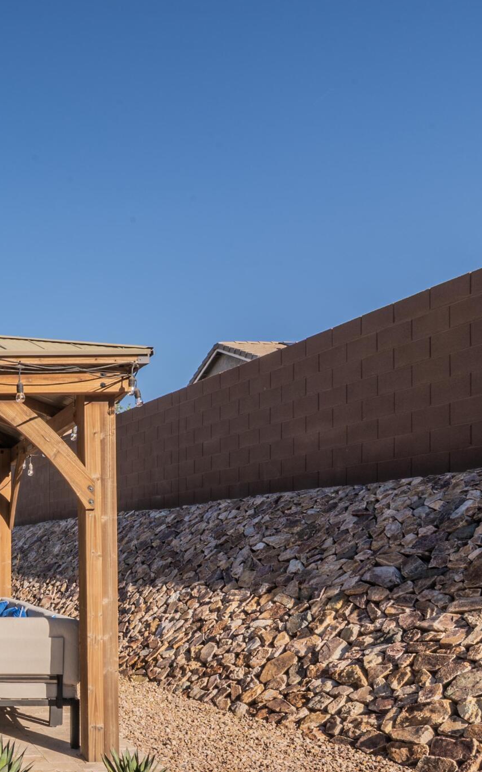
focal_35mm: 36
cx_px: -149
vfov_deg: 52.4
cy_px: 546
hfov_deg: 28.7
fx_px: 756
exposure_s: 1/30
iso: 100
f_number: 22
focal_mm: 16
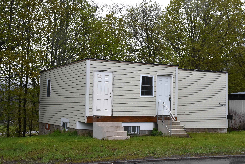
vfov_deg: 25.8
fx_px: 357
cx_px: 122
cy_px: 82
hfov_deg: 37.9
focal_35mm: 52
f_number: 8
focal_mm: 35
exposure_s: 1/320
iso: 800
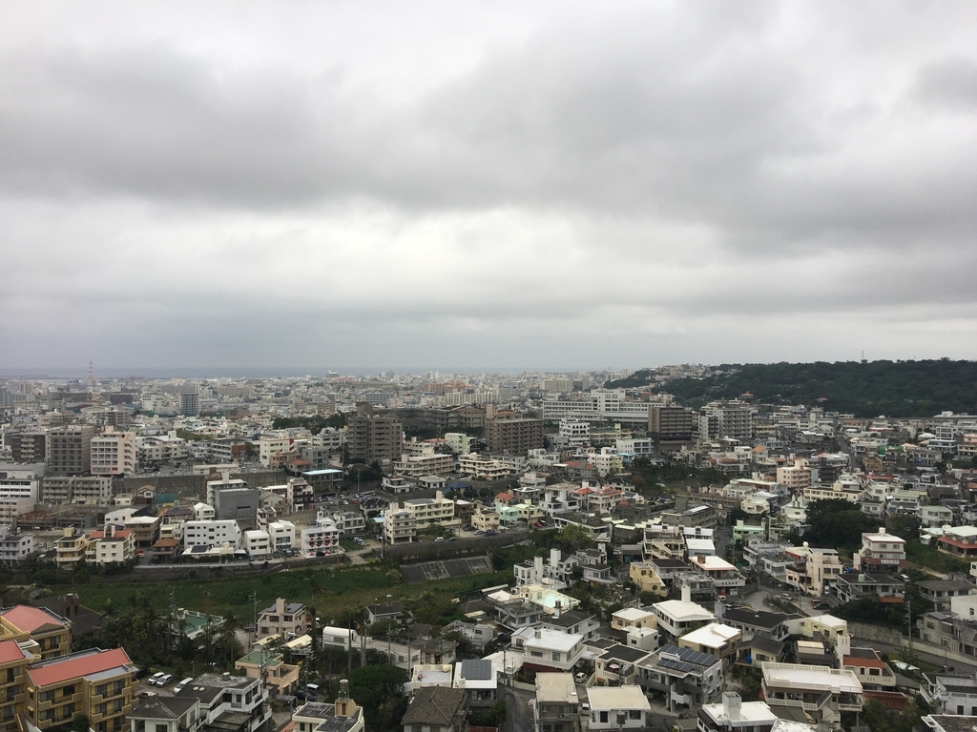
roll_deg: +0.0
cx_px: 488
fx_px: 818
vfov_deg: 48.2
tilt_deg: +0.3
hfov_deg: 61.7
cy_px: 366
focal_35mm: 29
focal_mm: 4.15
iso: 25
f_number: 2.2
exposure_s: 1/143
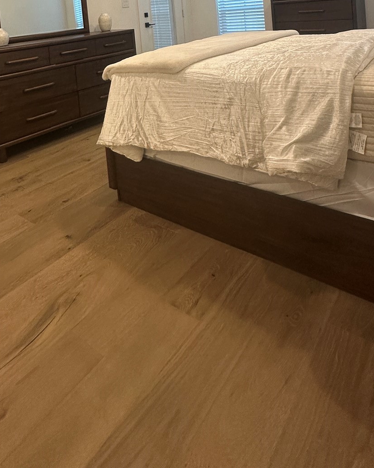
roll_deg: +4.4
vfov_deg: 53.3
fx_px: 374
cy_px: 21
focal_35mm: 27
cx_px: 167
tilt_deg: -1.7
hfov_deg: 53.1
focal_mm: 2.22
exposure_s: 1/120
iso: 200
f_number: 2.2
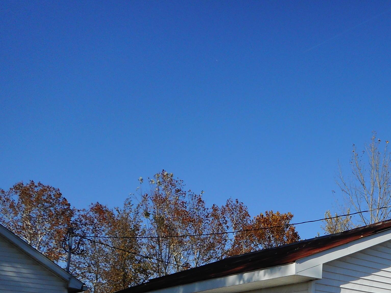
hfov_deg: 36.9
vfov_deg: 28.1
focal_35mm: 49
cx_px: 338
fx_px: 553
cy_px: 285
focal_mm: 4.5
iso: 80
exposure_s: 1/1000
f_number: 3.7
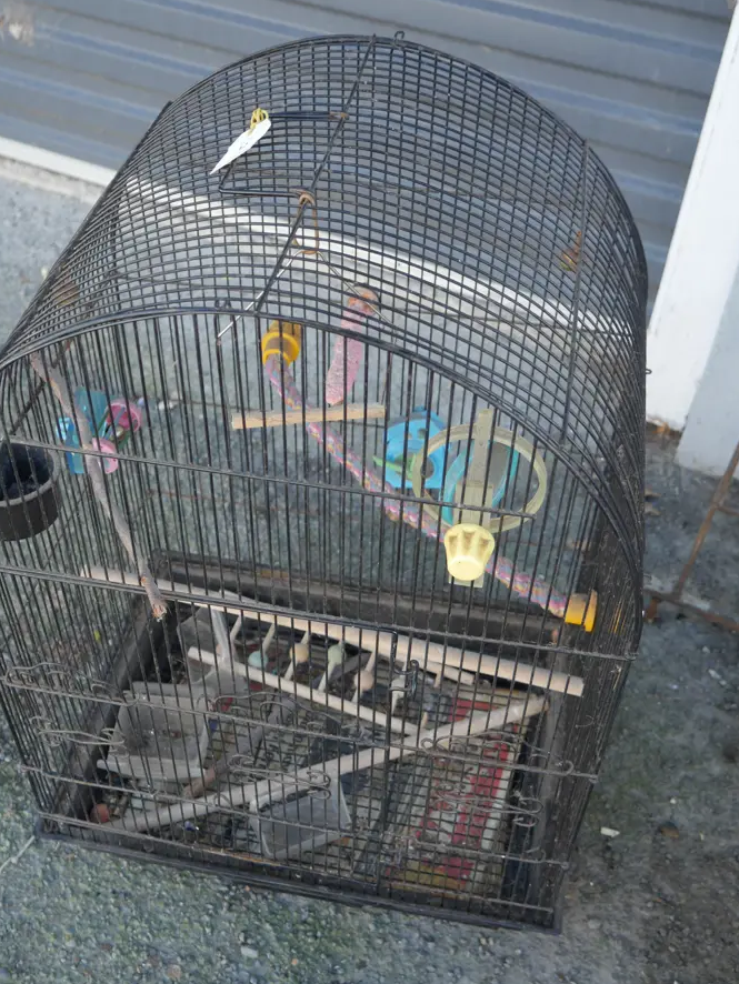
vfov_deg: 50.1
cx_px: 333
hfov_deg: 38.6
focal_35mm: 37
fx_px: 1053
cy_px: 538
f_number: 3.6
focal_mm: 16
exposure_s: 1/80
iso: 200
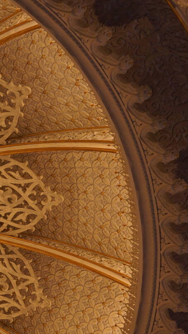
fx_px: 585
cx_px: -223
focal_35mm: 66
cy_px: 271
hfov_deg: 14.2
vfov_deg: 31.0
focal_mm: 20
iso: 160
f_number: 4
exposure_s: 1/60
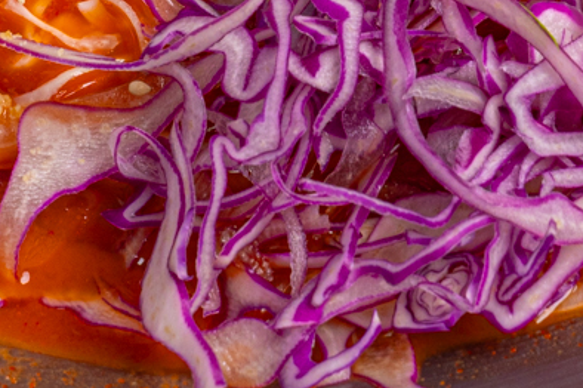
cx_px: 181
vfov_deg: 5.4
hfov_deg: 8.3
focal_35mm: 249
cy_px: -381
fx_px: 4029
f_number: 13
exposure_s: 1/160
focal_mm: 49
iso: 200
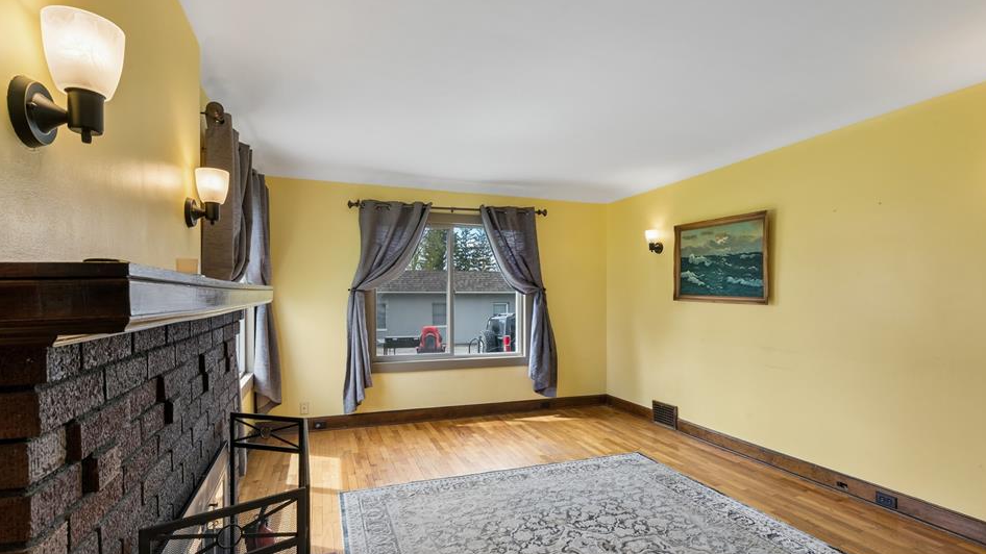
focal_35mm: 18
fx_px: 465
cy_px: 319
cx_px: 498
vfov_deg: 61.3
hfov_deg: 93.3
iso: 400
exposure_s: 1/30
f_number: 13
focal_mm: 15.7
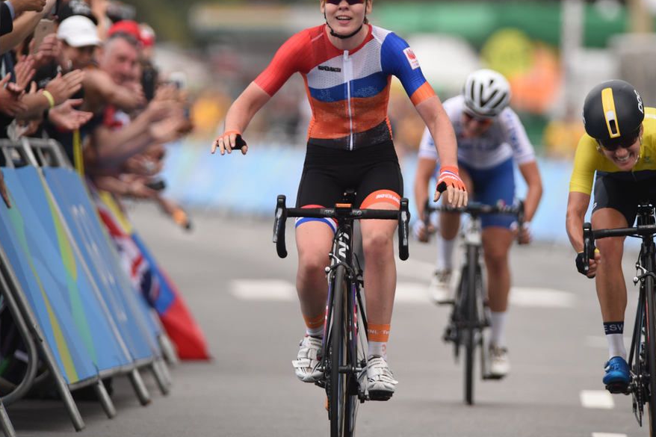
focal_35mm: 700
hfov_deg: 2.9
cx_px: 374
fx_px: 12752
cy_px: 196
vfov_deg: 2.0
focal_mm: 600
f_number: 5.6
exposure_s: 1/1000
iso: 2000
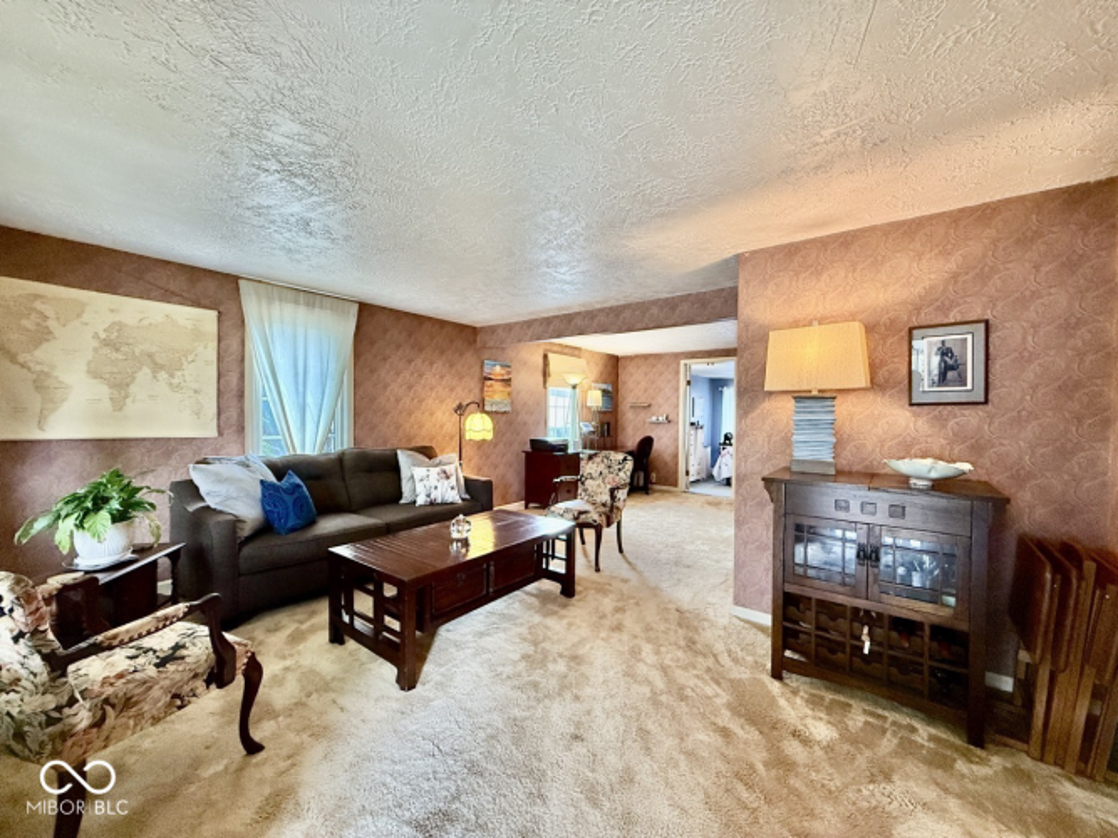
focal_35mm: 14
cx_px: 559
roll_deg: -0.9
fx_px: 452
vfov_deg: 85.7
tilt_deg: +0.1
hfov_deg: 102.1
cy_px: 419
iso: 500
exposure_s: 1/120
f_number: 2.2
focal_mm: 2.22
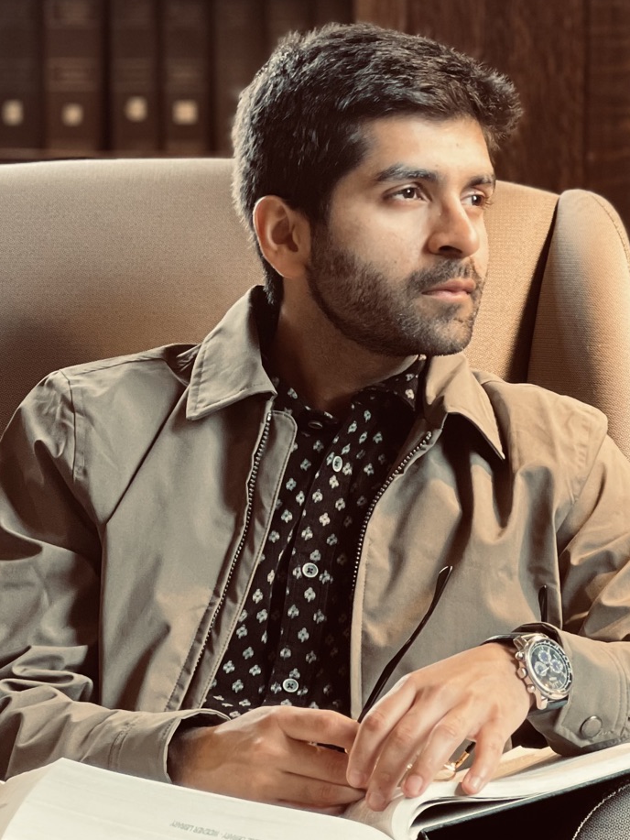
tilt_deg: +0.6
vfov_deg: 11.8
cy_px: 394
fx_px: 4076
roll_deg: +0.4
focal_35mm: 168
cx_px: 504
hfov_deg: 8.8
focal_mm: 9
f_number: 2.8
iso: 250
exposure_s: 1/40
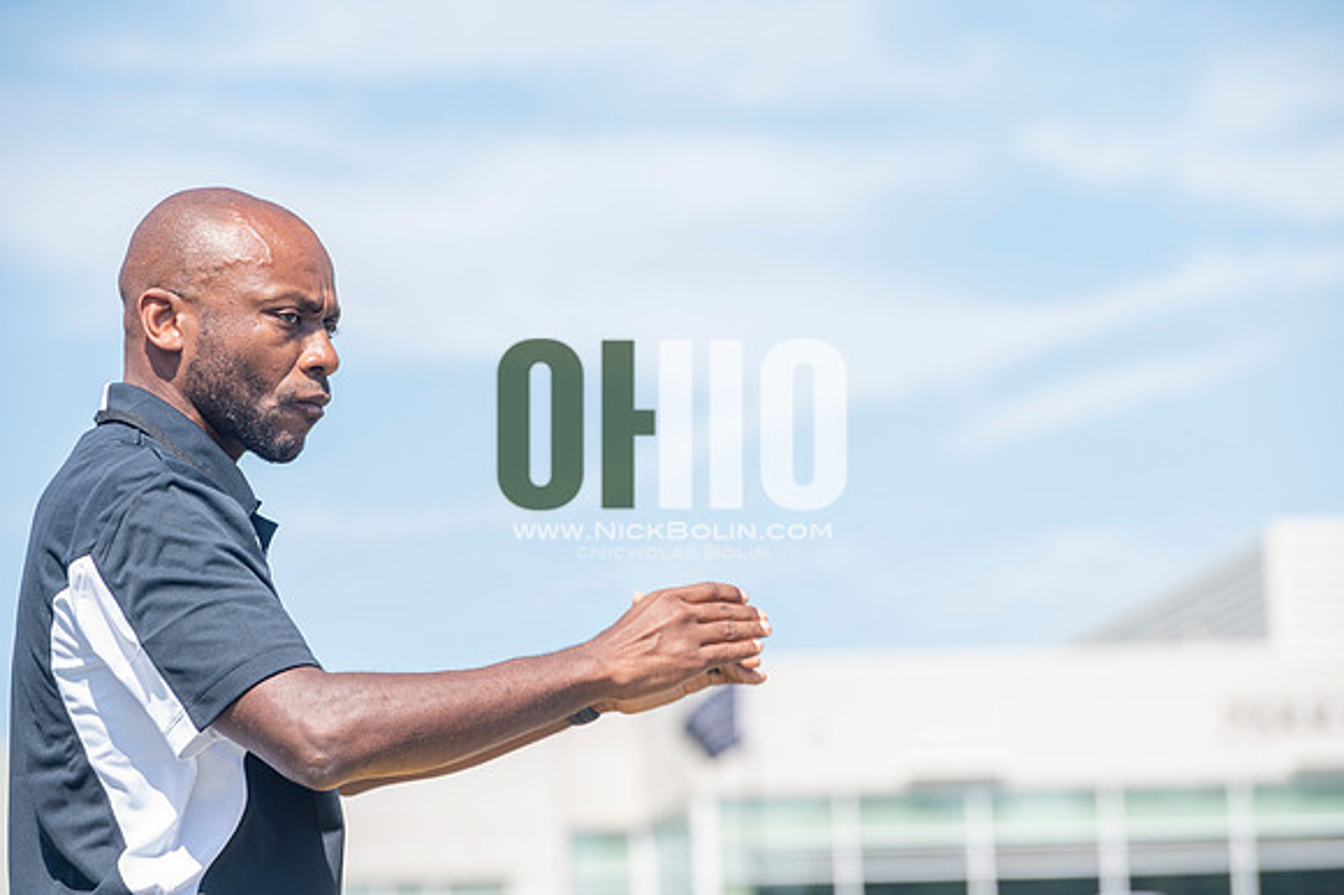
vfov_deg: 7.0
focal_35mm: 195
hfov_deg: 10.6
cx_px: 672
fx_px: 7276
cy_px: 448
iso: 320
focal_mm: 195
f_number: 6.3
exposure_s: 1/640
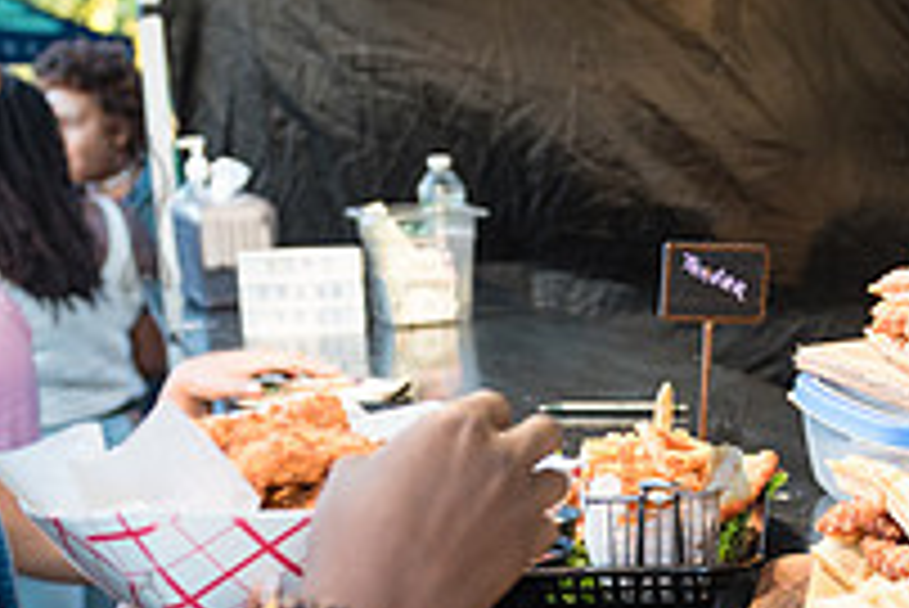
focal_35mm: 69
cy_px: 430
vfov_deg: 19.7
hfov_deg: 28.6
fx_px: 1743
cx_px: 724
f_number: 3.2
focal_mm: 24
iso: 800
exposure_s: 1/125
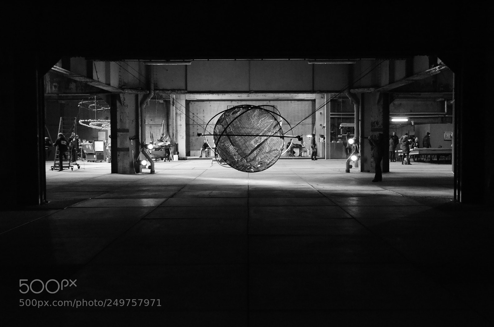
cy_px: 164
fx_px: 596
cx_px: 247
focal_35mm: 44
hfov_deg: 45.1
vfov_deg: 30.7
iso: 6400
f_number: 7.1
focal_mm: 29
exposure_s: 1/50
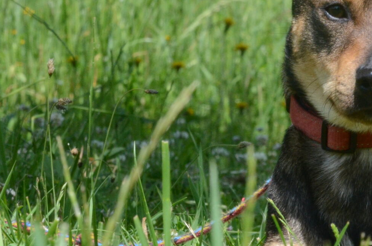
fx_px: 5851
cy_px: 94
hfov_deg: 3.6
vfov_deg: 2.4
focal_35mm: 567
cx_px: 389
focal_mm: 145
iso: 1600
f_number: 20
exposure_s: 1/400
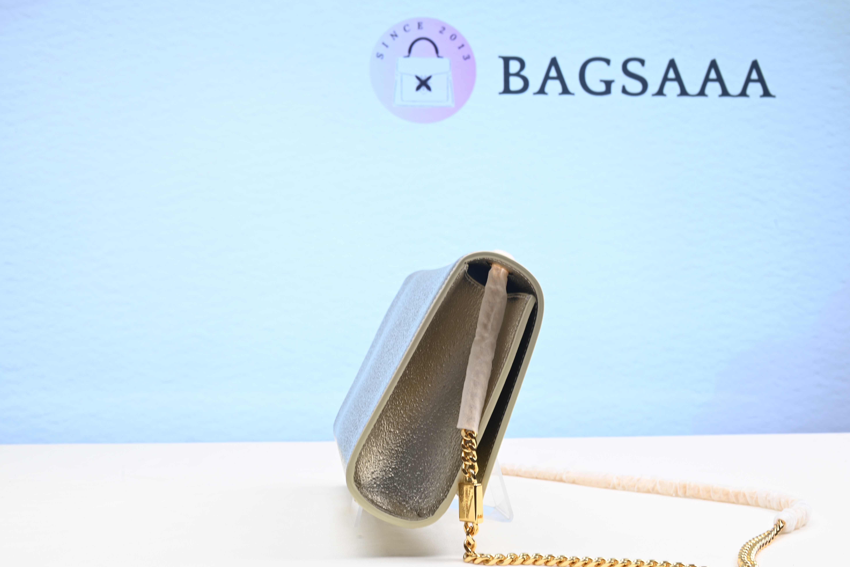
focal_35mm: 42
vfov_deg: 31.9
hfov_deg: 46.4
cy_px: 281
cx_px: 416
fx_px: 992
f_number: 16
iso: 100
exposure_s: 1/2
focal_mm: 41
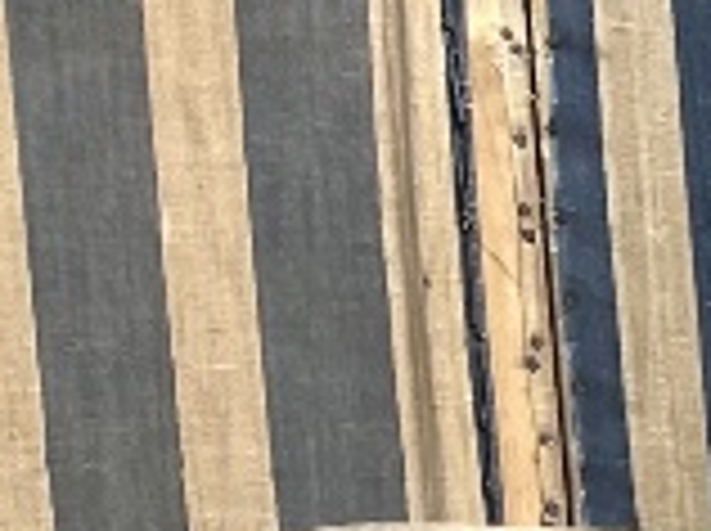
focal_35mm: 198
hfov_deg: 7.9
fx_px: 4061
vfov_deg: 6.4
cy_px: 1966
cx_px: 2493
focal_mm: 5.1
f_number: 1.6
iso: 40
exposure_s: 1/178
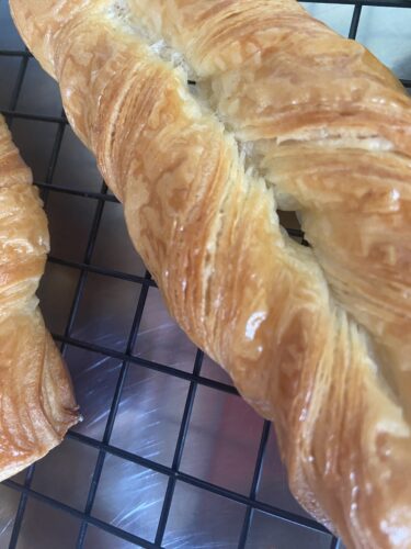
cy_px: 274
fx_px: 396
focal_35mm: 25
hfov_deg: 54.9
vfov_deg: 69.4
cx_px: 206
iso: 500
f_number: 1.8
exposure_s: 1/33
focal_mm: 4.25
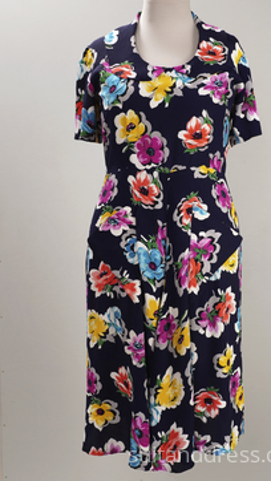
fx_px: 689
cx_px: 159
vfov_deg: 38.5
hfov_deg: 22.2
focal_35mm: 54
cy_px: 229
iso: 320
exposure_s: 1/25
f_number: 8
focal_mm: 32
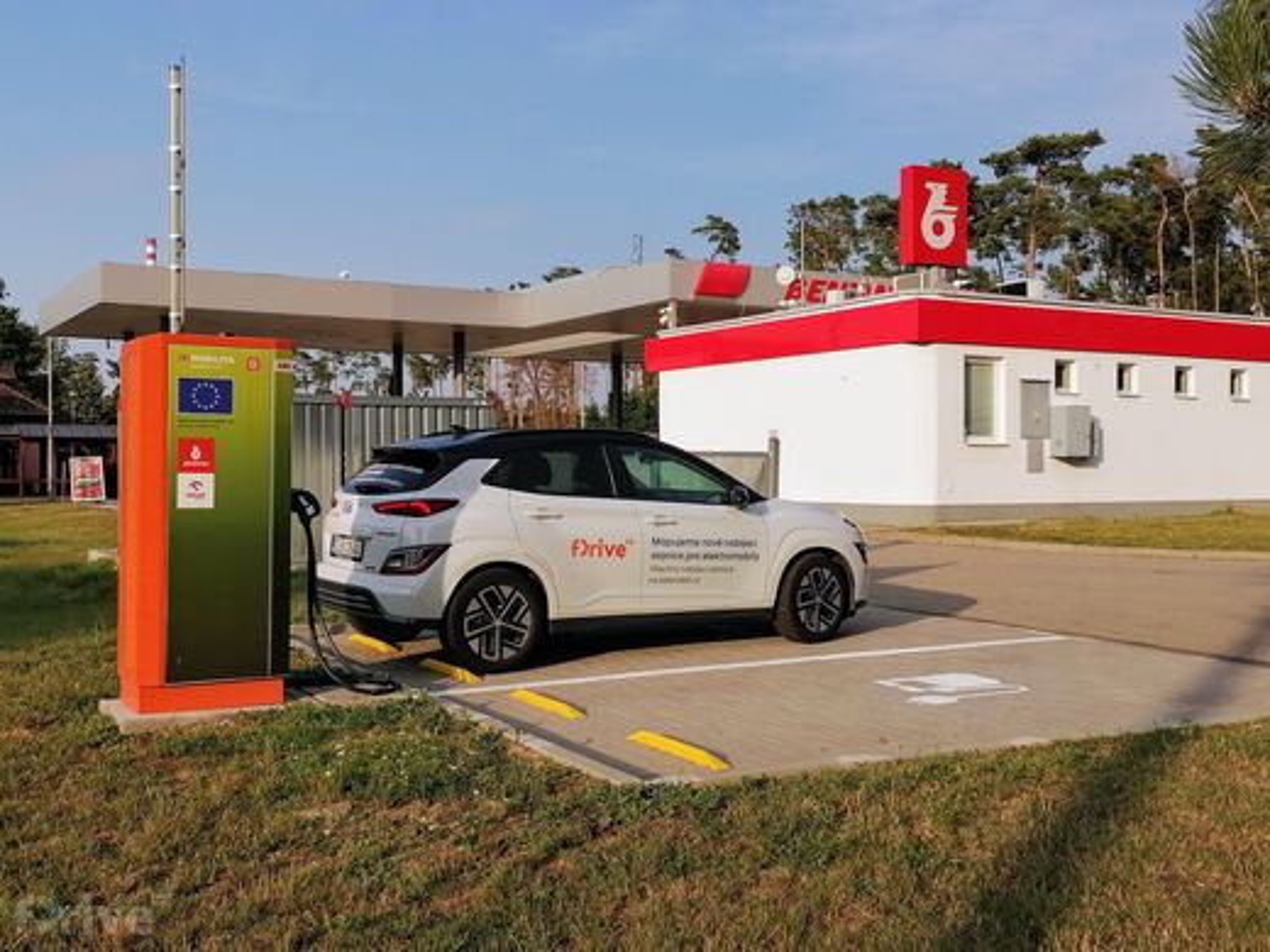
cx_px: 635
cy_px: 476
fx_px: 1431
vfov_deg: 36.8
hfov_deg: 47.9
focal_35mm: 39
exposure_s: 1/1248
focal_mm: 5.3
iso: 50
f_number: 1.8
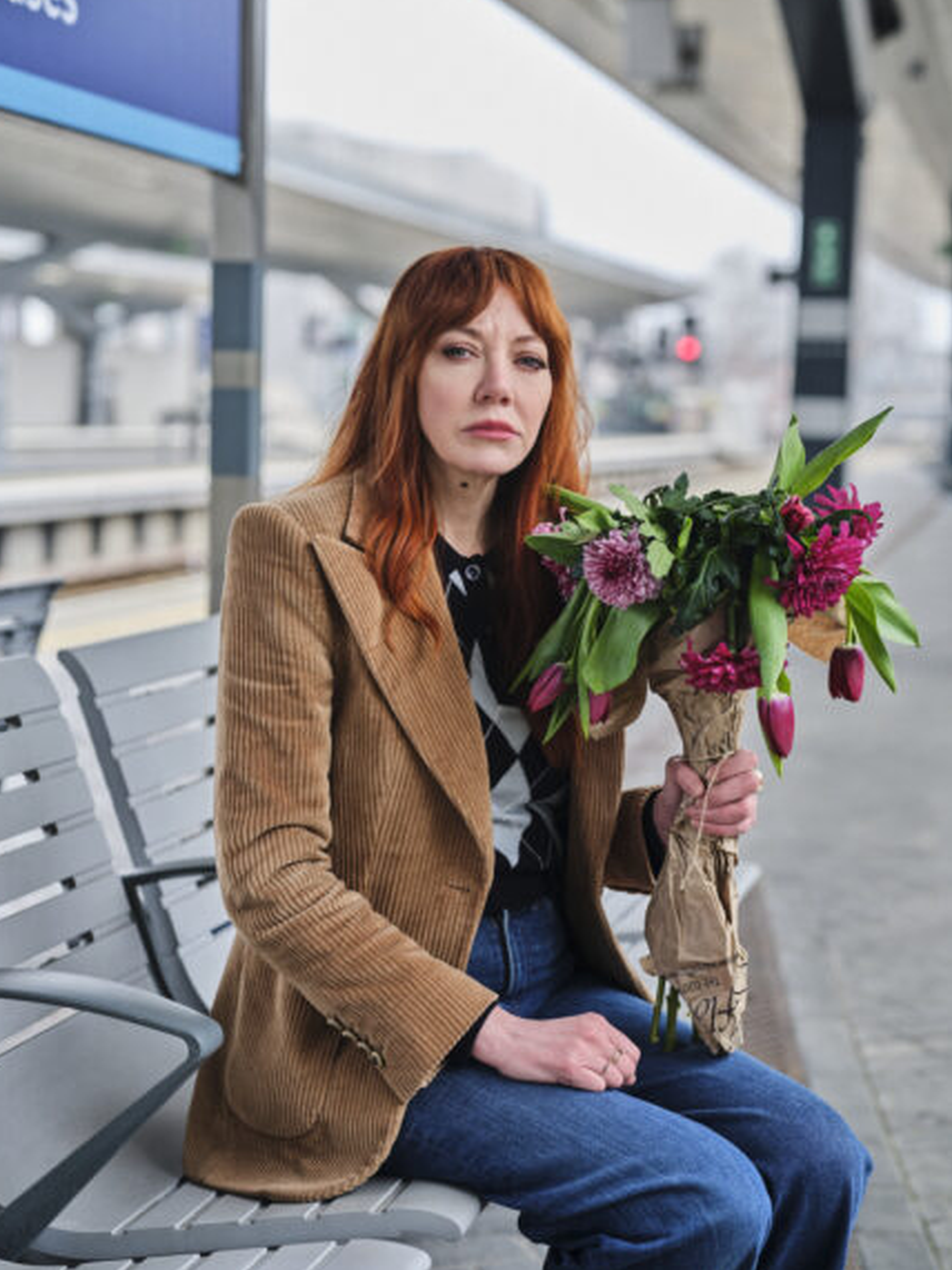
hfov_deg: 22.9
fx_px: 2348
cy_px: 629
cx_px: 470
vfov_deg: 30.3
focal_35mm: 64
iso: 1600
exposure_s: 1/250
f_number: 3.6
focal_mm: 80
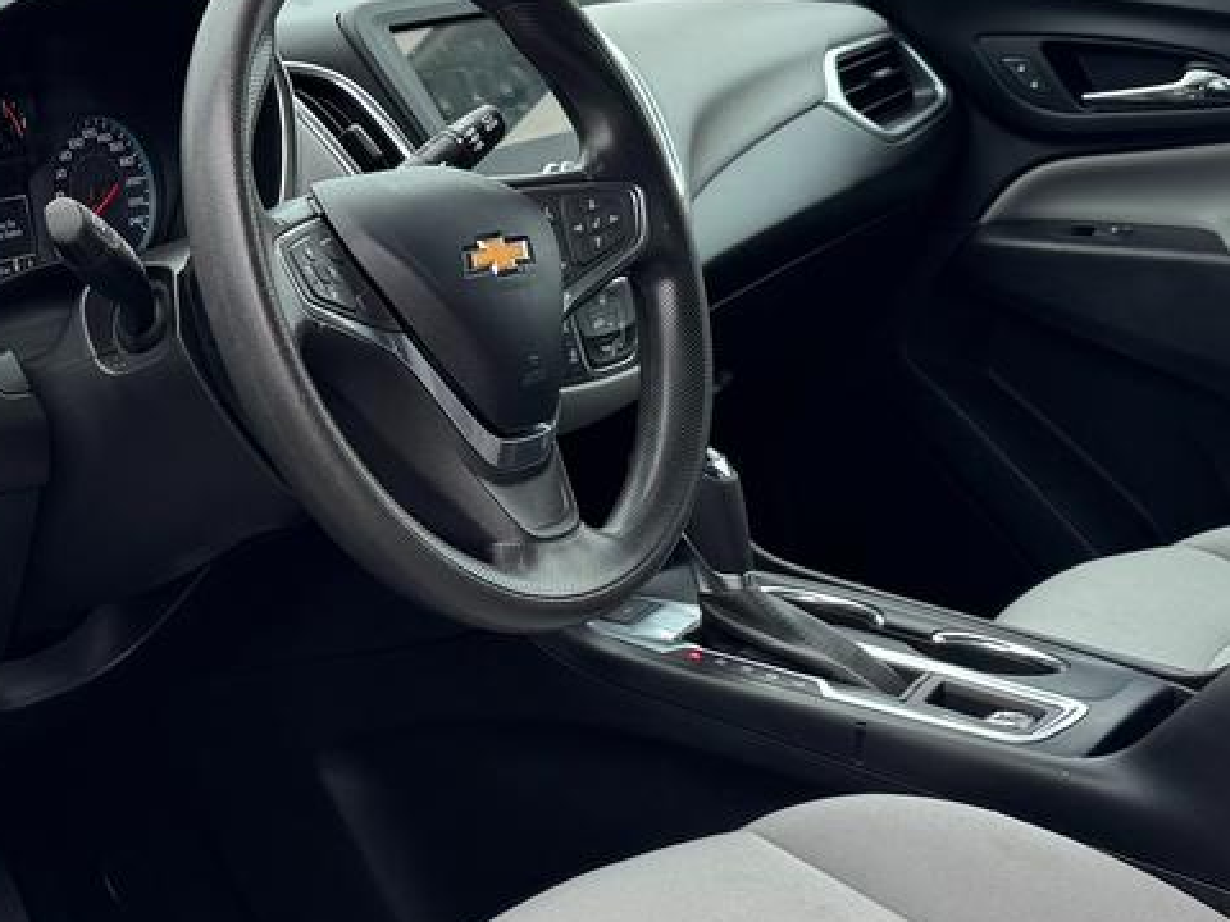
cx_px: -36
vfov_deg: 22.9
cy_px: 461
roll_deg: +2.4
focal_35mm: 64
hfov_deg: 28.2
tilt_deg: -17.8
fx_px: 2274
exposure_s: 1/352
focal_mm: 6.76
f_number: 1.78
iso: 80
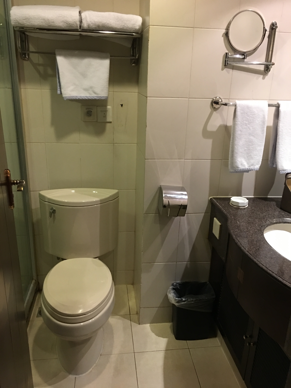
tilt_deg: -19.2
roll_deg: -2.1
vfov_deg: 61.7
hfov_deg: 48.2
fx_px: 325
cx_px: 146
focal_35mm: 29
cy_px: 194
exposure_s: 1/8
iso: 100
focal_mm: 4.15
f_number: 2.2
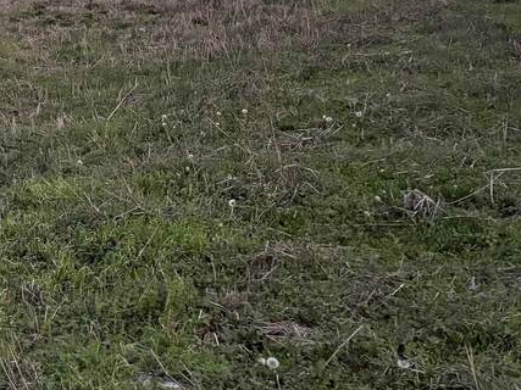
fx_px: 1174
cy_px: -126
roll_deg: +3.0
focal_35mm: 78
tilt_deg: -3.6
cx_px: -237
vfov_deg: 17.6
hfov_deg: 21.4
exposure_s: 1/49
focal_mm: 5.96
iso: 500
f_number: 1.6
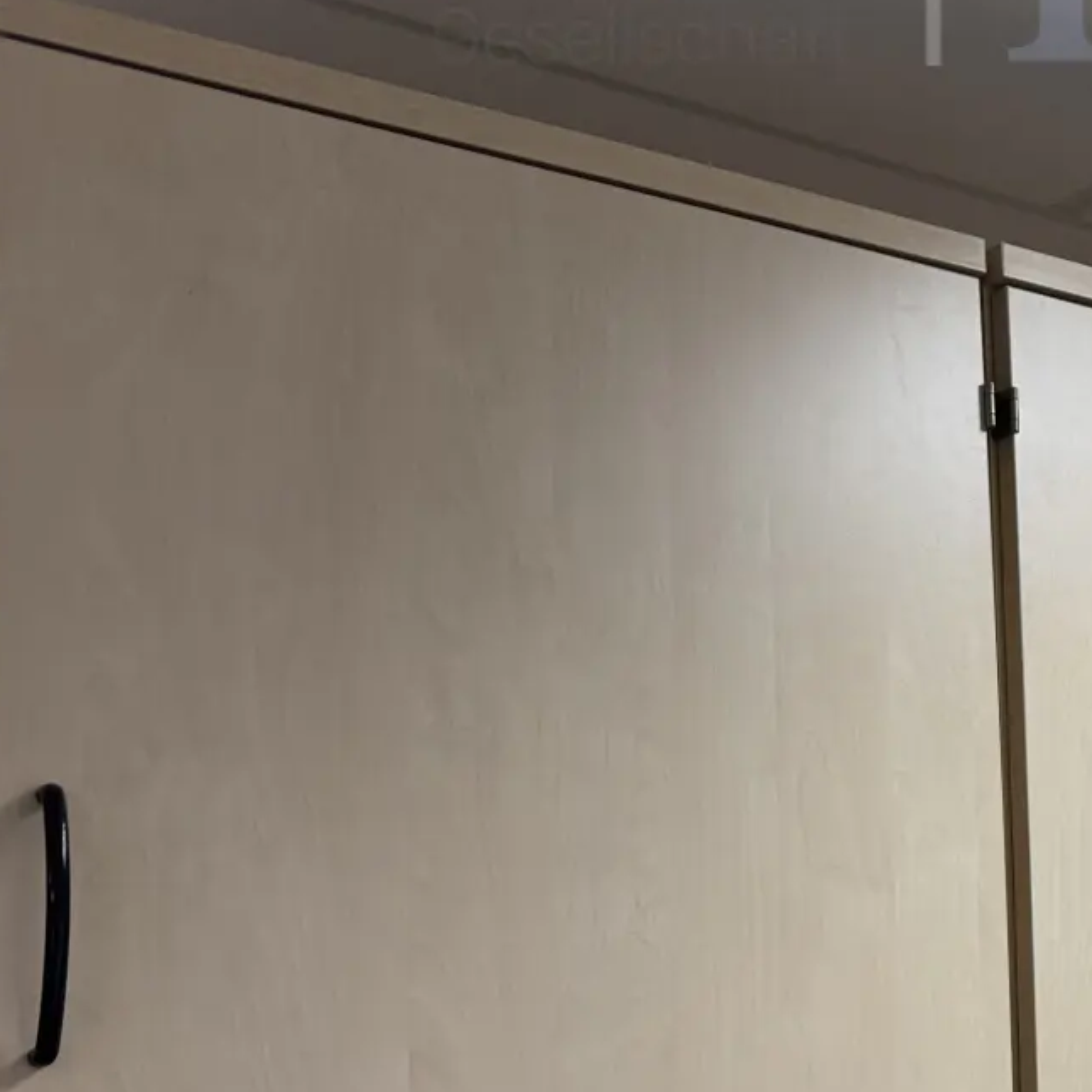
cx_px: 1388
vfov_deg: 27.0
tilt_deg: +8.7
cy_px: 788
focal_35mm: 63
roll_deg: +2.7
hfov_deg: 24.2
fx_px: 2248
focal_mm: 6.76
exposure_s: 1/100
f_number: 1.78
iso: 100
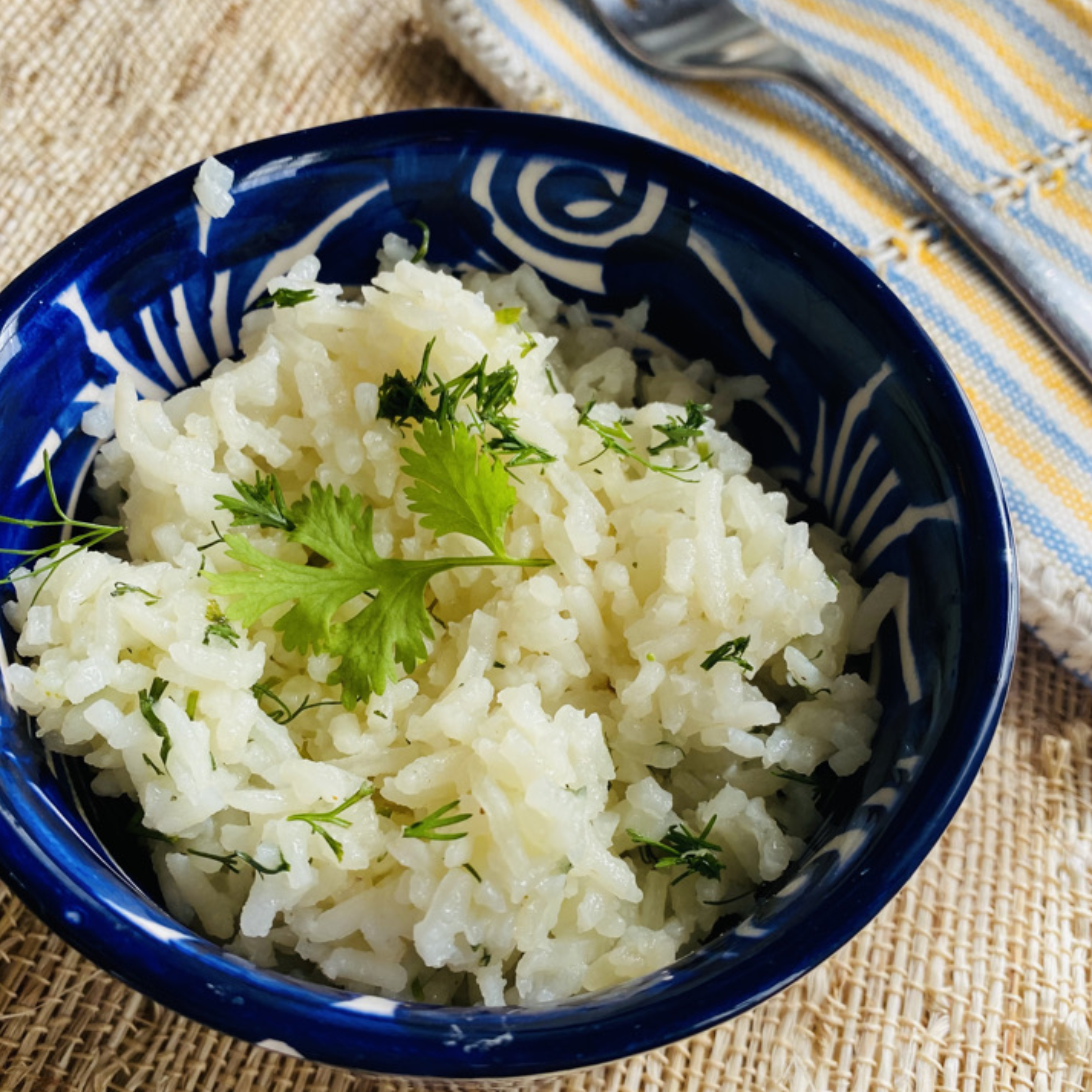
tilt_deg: -59.7
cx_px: 545
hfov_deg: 49.7
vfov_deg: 49.7
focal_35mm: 33
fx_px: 1178
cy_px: 571
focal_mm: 4.25
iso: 64
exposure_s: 1/122
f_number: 1.8
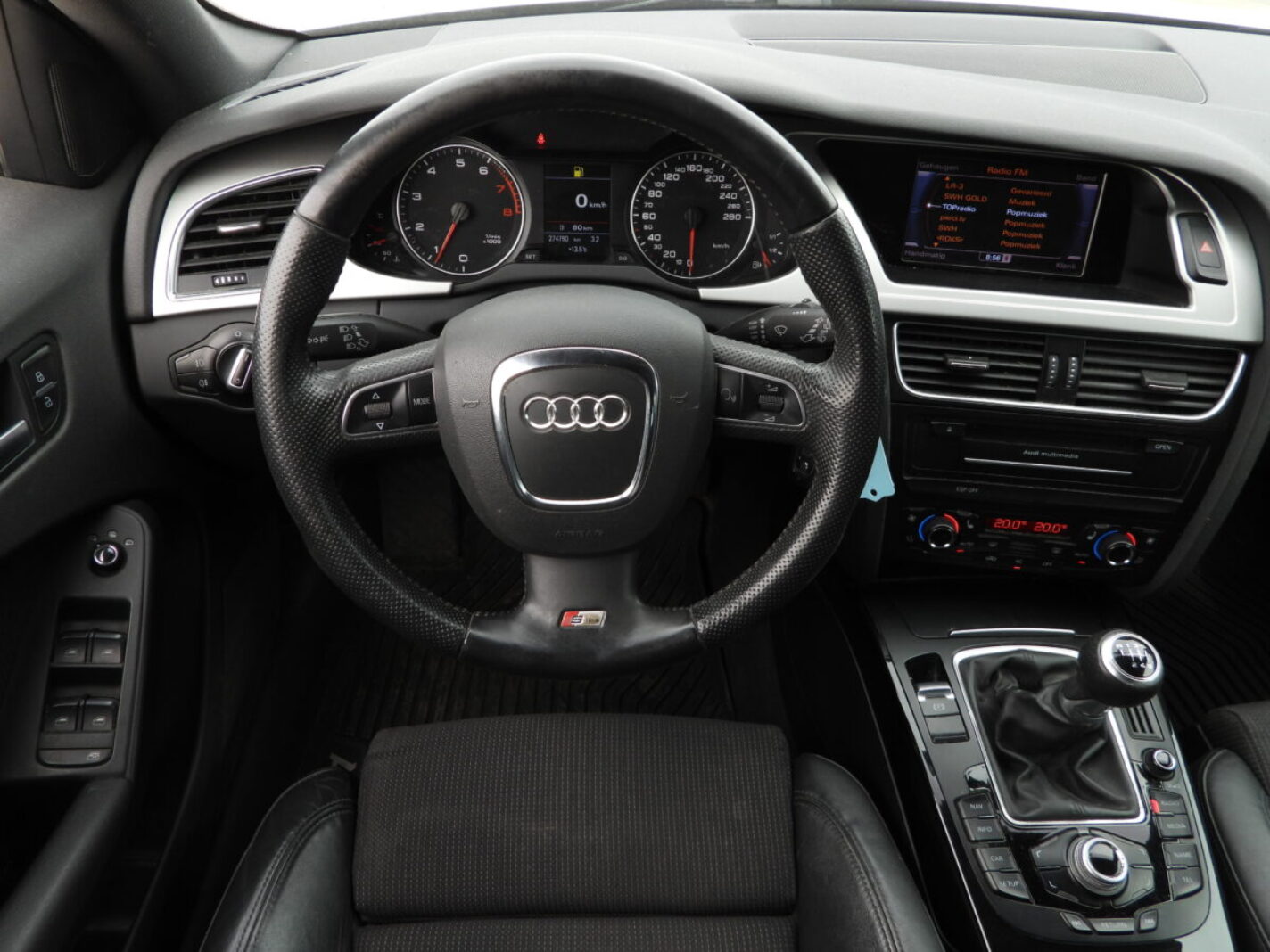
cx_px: 635
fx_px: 881
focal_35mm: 24
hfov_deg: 71.6
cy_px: 476
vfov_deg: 56.8
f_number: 2.8
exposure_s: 1/125
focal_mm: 4.3
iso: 100
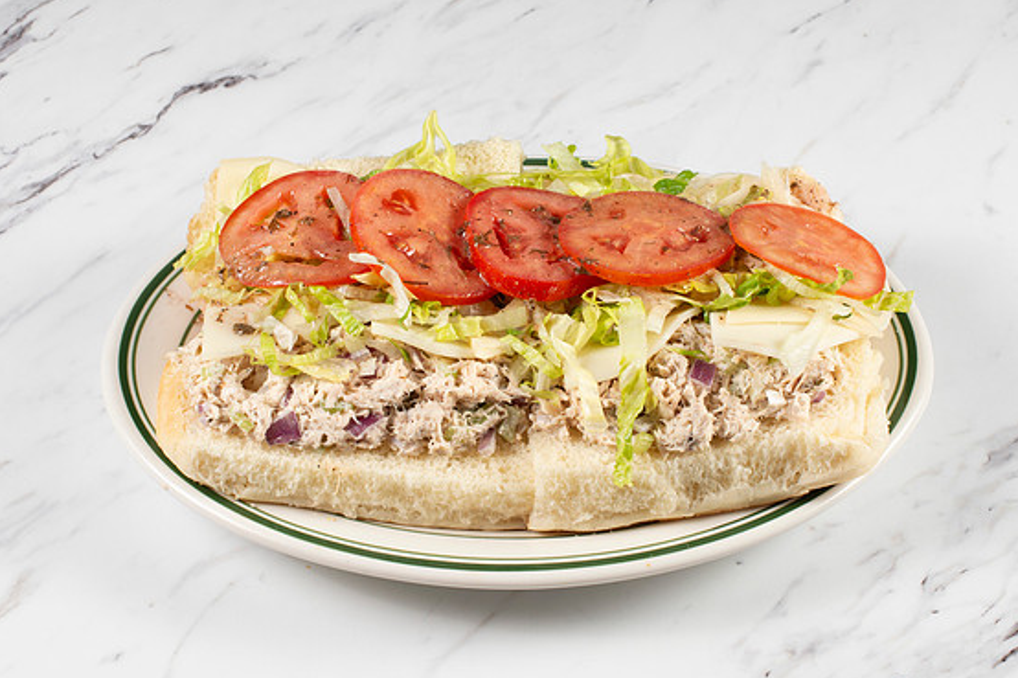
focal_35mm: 69
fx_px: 1950
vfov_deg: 19.7
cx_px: 506
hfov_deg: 29.3
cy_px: 356
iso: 200
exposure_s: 1/250
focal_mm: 50
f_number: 11
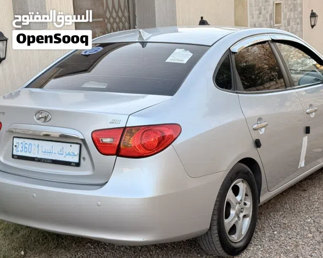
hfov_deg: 36.6
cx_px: 175
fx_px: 487
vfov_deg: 29.7
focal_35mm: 51
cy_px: 128
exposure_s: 1/396
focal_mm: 6.76
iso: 64
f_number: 1.78
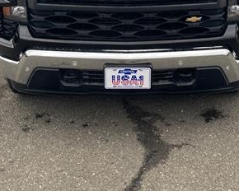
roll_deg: +0.0
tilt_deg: -11.2
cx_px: 137
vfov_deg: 25.6
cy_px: -5
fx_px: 396
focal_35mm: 56
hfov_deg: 33.5
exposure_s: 1/421
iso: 32
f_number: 1.6
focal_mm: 4.2
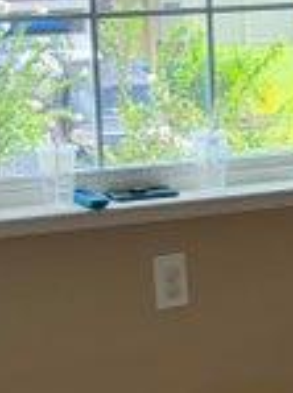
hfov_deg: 9.4
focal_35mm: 155
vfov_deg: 12.7
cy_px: 324
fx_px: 1757
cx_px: 338
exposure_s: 1/222
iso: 64
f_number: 1.78
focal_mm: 6.76
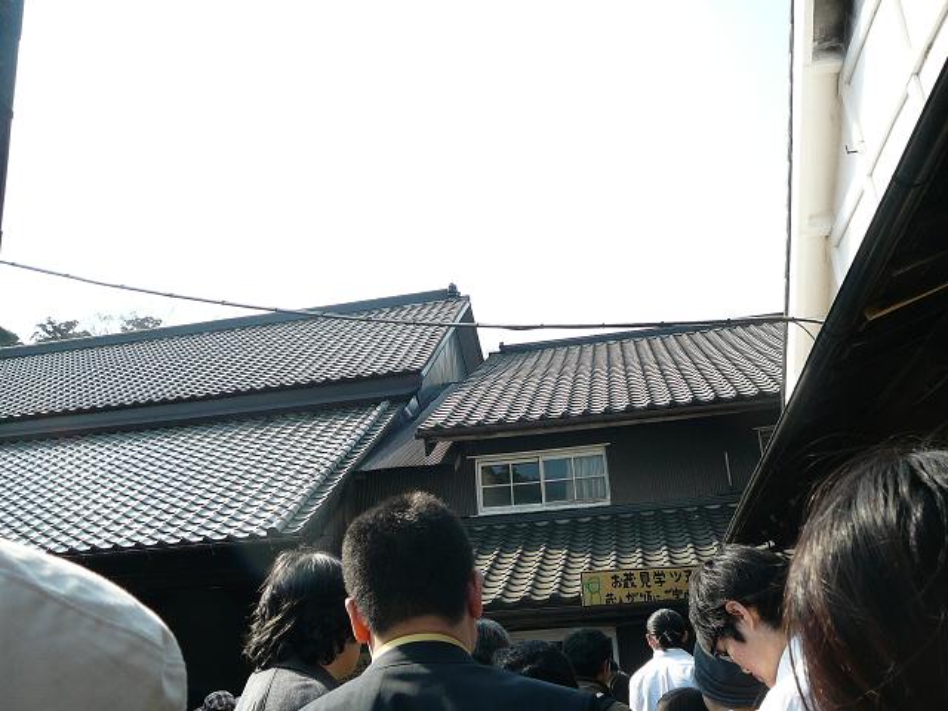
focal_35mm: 35
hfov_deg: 52.6
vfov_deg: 40.7
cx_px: 474
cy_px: 356
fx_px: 959
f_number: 2.8
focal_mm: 5.2
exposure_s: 1/500
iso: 80
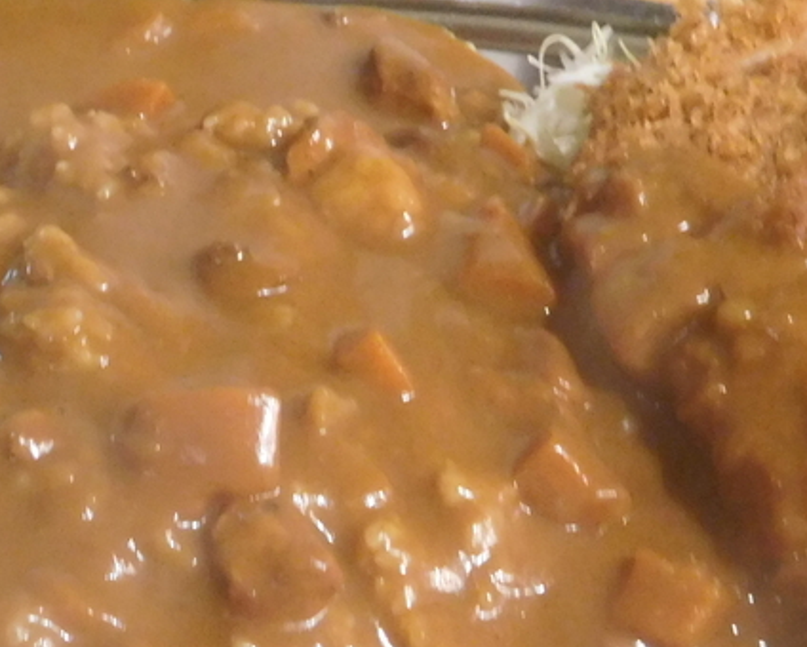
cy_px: 580
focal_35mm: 69
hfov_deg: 26.9
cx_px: 152
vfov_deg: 21.7
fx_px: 1650
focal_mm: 4.5
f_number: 3.4
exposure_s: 1/8
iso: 640
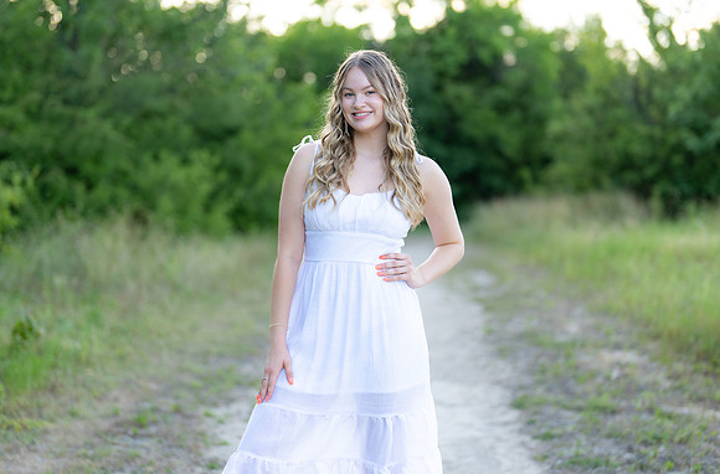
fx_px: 1263
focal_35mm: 63
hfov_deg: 31.8
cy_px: 220
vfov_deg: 21.3
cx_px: 365
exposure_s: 1/800
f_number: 1.2
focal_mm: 50
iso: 100
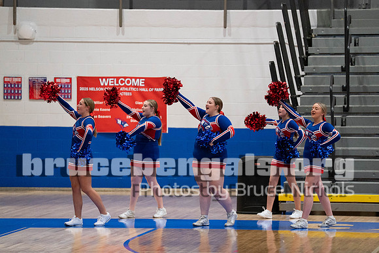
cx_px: 218
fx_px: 2503
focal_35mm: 238
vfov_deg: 5.8
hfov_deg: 8.7
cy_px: 125
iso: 4000
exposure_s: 1/1000
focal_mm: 200
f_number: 2.8
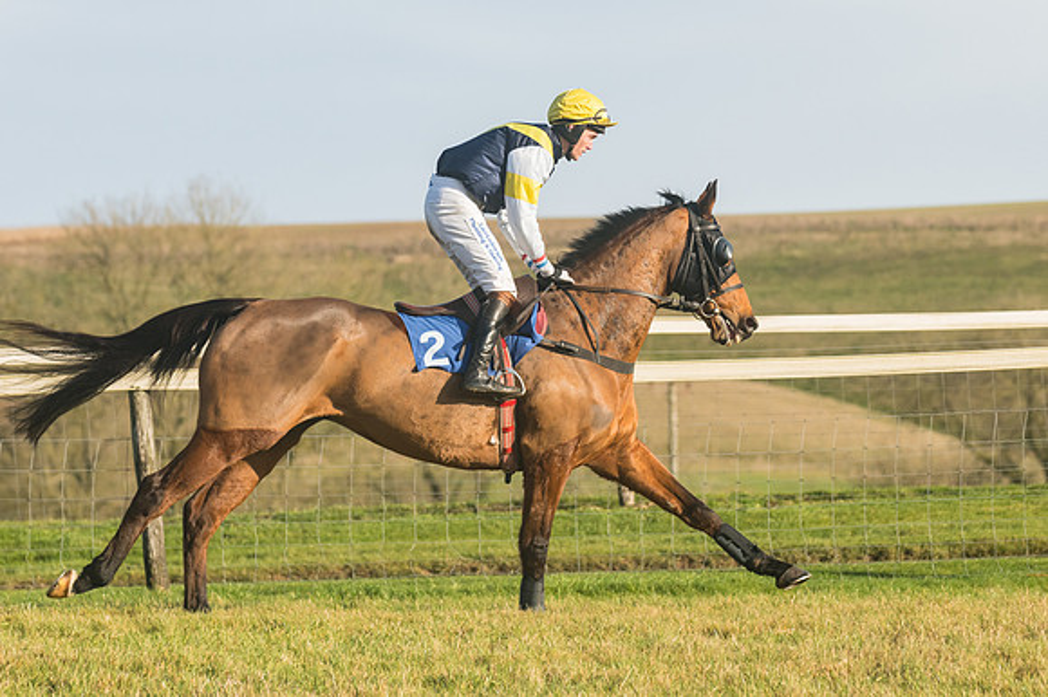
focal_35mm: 232
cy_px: 348
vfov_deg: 5.9
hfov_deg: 8.9
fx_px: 6750
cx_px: 524
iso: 400
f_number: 5
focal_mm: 155
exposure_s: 1/4000
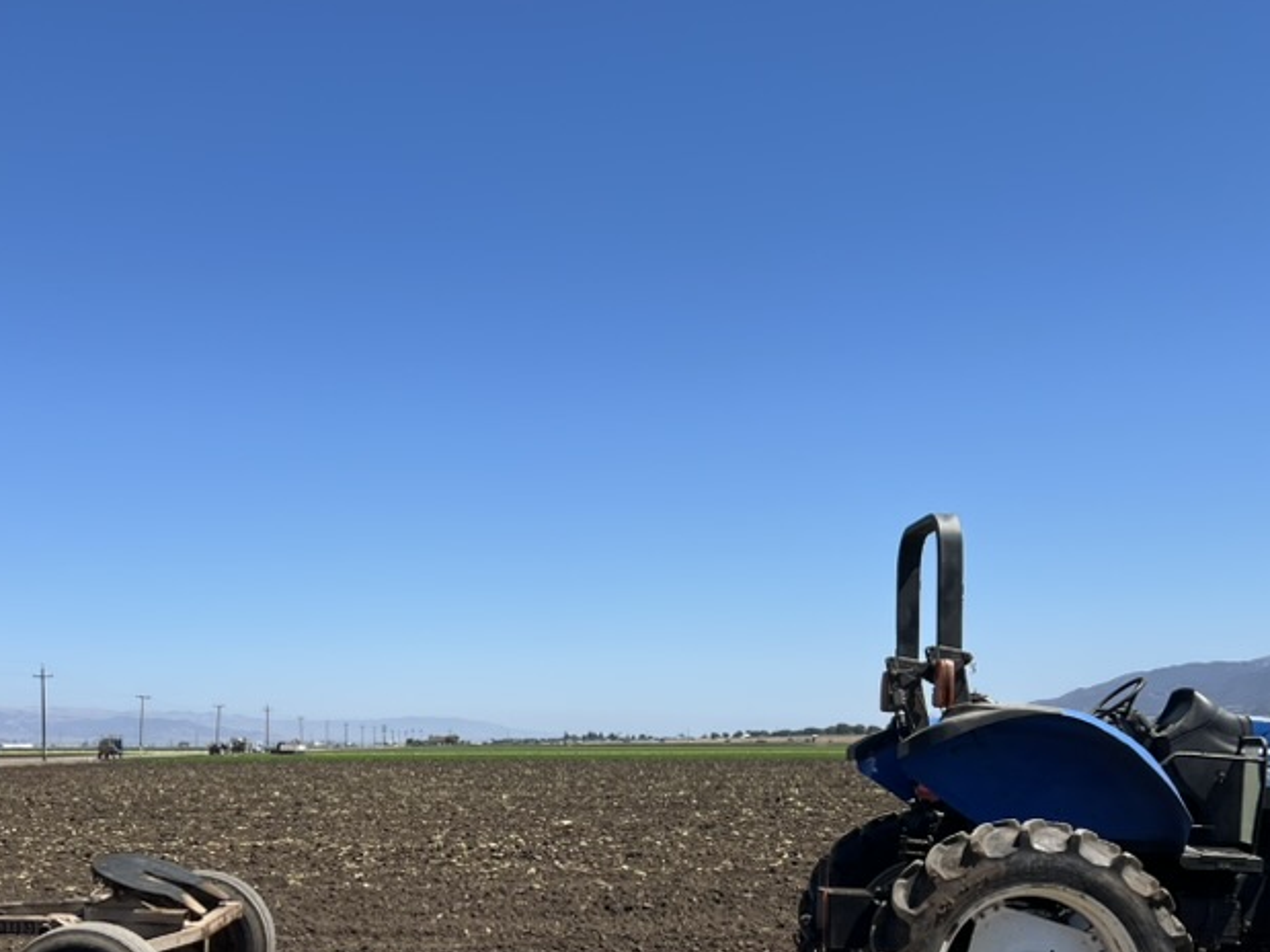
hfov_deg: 43.7
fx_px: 1577
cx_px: 533
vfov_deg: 33.0
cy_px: 710
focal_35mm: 43
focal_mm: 5.7
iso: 50
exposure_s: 1/4630
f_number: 1.5
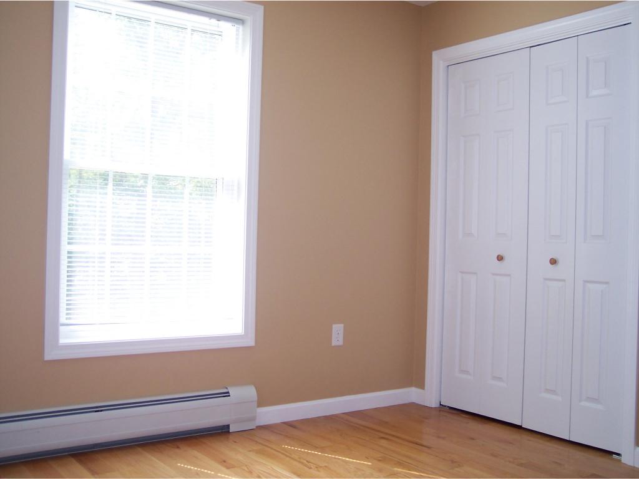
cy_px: 240
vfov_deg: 37.7
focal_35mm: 38
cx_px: 320
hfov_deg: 49.0
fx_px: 701
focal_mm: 8
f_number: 2.8
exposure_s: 1/60
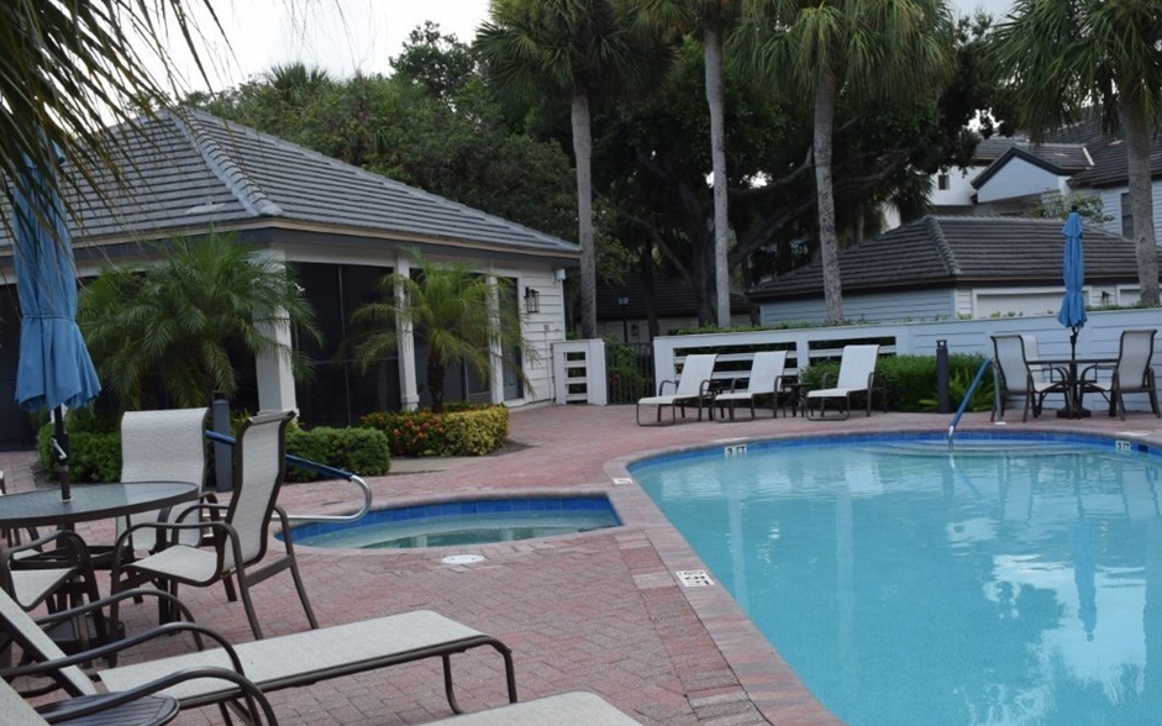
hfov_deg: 48.6
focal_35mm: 41
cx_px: 629
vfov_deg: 31.5
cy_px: 416
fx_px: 1285
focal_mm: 23
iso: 280
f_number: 8
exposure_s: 1/250
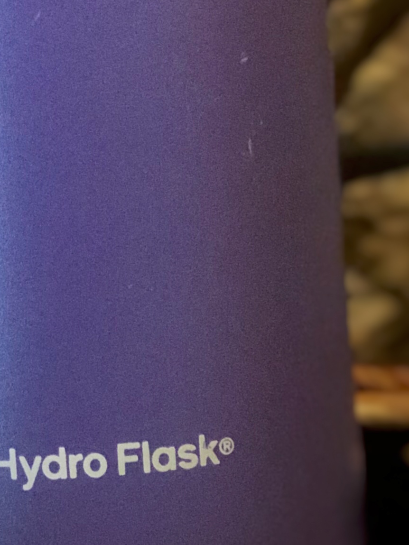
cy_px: -245
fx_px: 3150
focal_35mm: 200
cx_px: -23
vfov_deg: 9.6
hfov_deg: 7.4
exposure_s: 1/33
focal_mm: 6.6
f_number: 2.8
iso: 1250
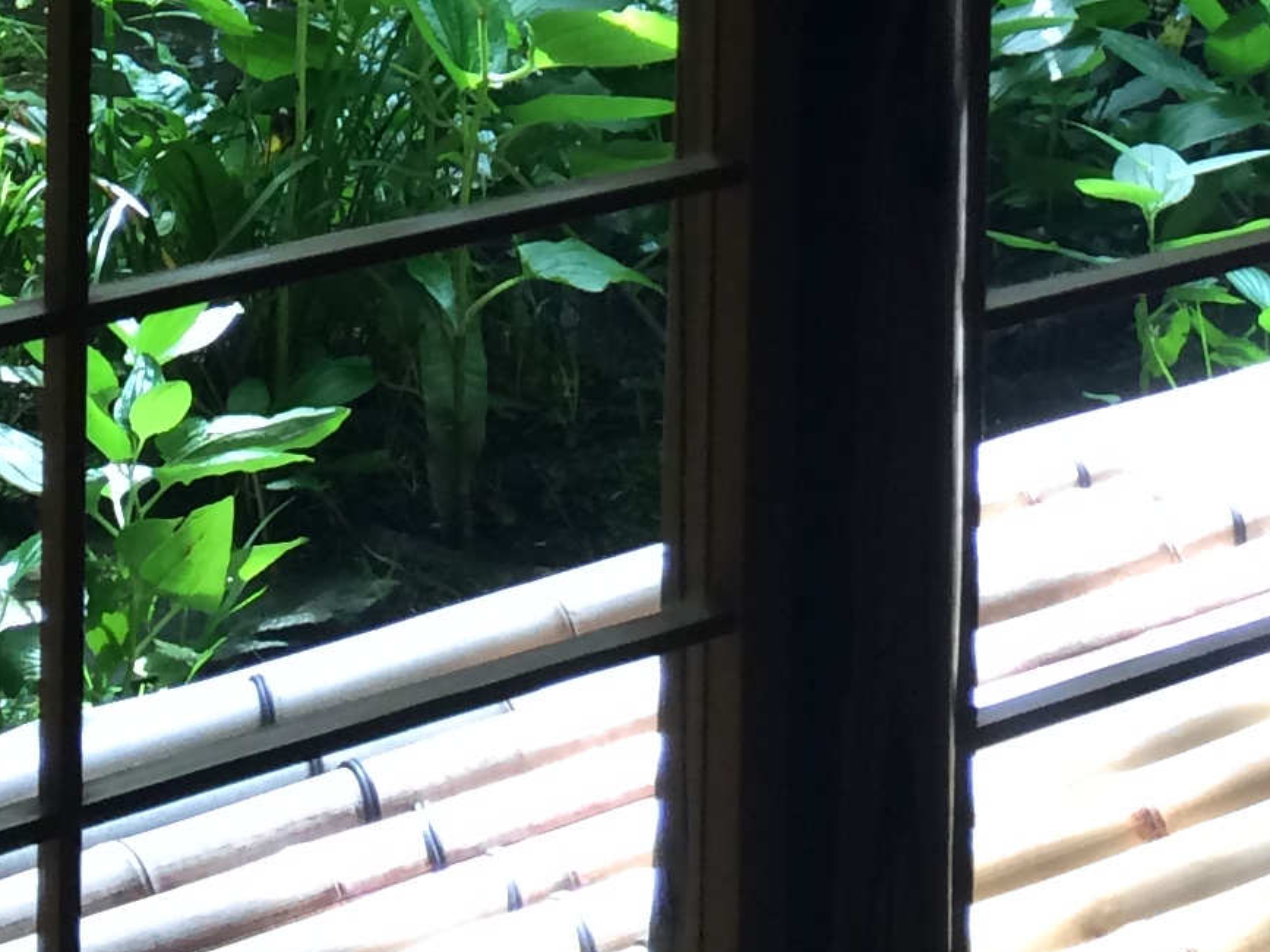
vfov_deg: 12.4
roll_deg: -0.3
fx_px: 3999
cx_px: 686
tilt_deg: -3.2
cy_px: -796
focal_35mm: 109
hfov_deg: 18.0
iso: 32
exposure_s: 1/40
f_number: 2.2
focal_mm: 4.15
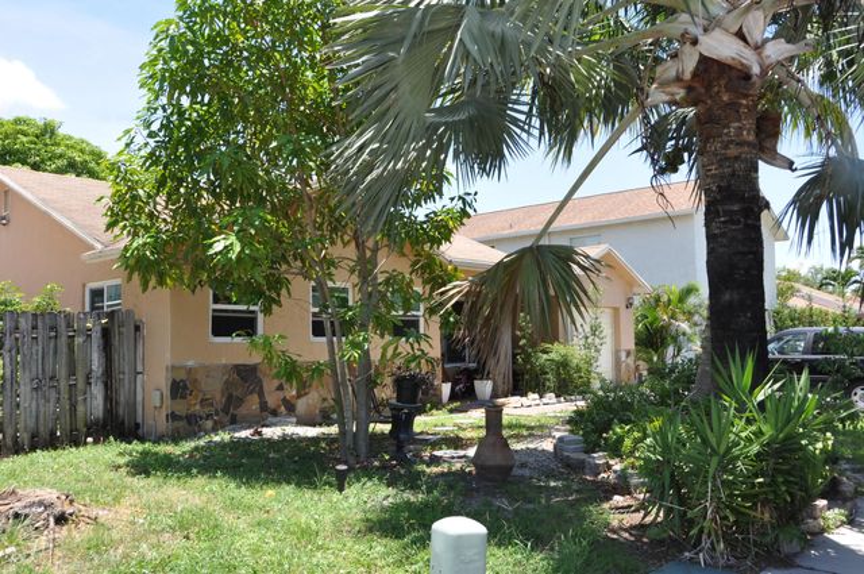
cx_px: 432
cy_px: 287
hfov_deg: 62.0
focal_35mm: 30
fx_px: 719
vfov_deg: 43.5
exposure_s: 1/200
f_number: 7.1
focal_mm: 20
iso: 200
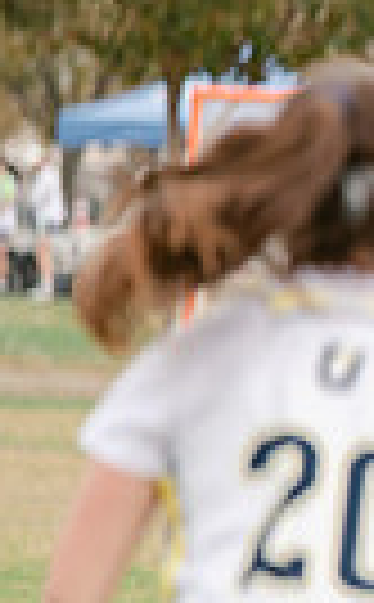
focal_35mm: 775
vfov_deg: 2.7
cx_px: 1257
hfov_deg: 1.7
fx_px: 12721
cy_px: 398
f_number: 2.8
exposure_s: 1/1250
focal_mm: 175
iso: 250
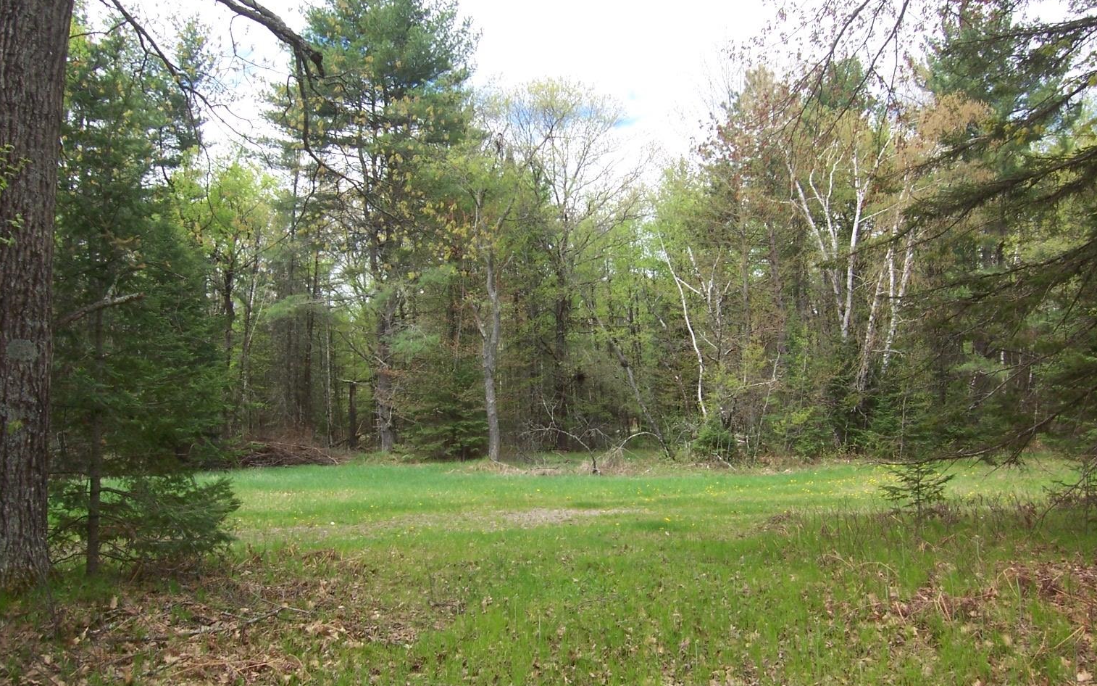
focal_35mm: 25
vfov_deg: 49.3
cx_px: 548
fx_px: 747
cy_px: 359
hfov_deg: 72.6
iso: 64
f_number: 5.6
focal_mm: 3.8
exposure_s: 1/100
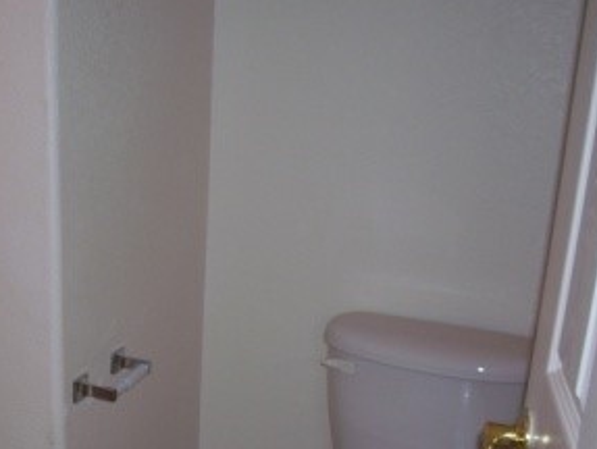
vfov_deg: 27.2
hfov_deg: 35.6
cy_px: 333
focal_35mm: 53
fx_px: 915
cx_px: 177
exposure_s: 1/60
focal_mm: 5.6
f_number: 2.7
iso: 80
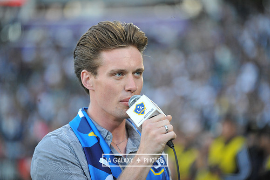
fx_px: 1124
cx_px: 135
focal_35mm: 150
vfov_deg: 9.1
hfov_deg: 13.7
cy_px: 90
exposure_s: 1/1000
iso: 1600
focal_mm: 150
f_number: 2.8
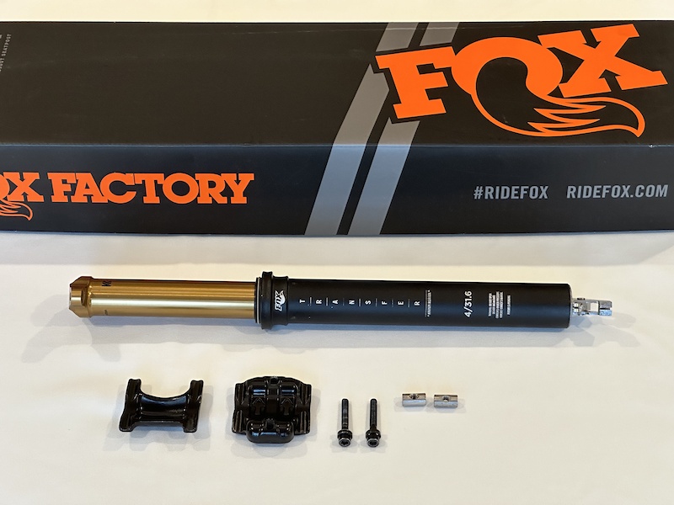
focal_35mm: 77
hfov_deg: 25.3
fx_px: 1499
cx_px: 337
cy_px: 252
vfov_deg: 19.1
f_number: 2.8
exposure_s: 1/60
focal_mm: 9
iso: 160
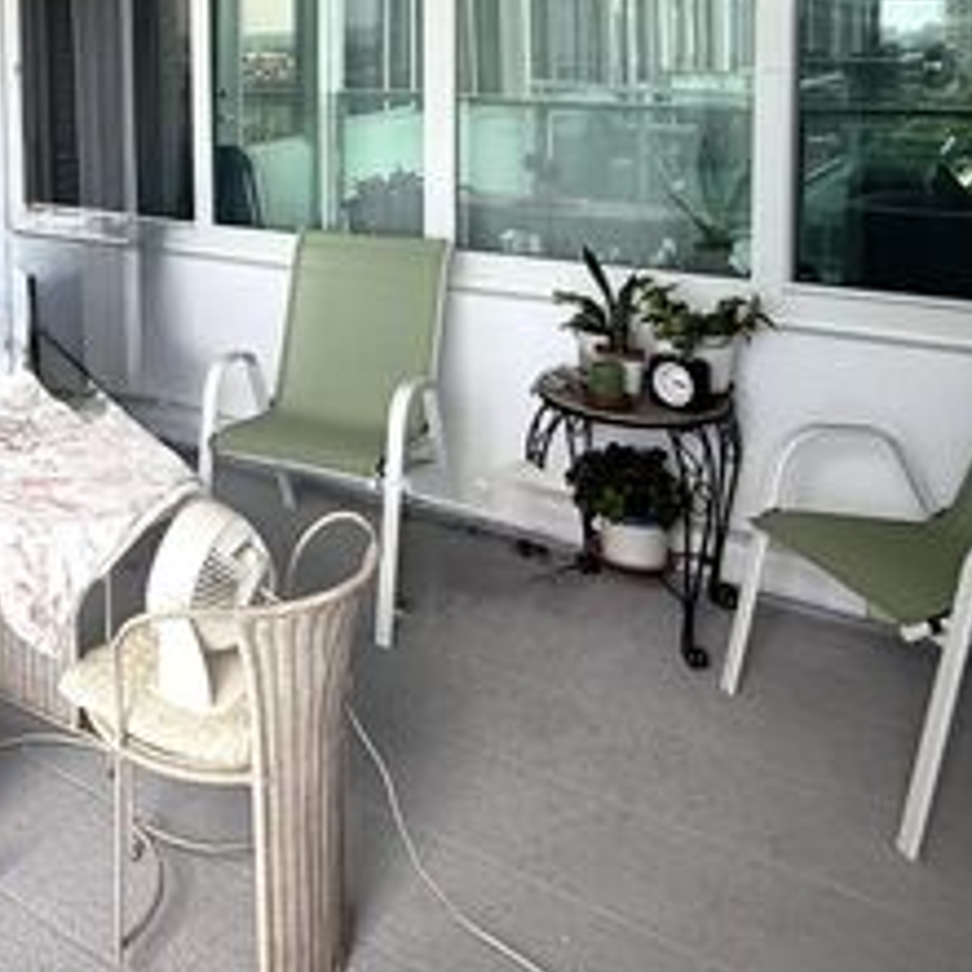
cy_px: 124
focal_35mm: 36
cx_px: 22
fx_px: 1144
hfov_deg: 40.8
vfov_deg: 42.7
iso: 50
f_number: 2.2
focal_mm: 2.22
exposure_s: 1/141
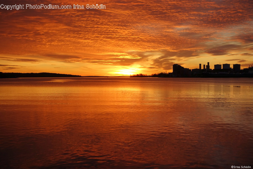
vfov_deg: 22.3
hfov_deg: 32.9
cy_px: 84
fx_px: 429
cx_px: 126
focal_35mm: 61
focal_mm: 22.38
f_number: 4
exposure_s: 1/500
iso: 125
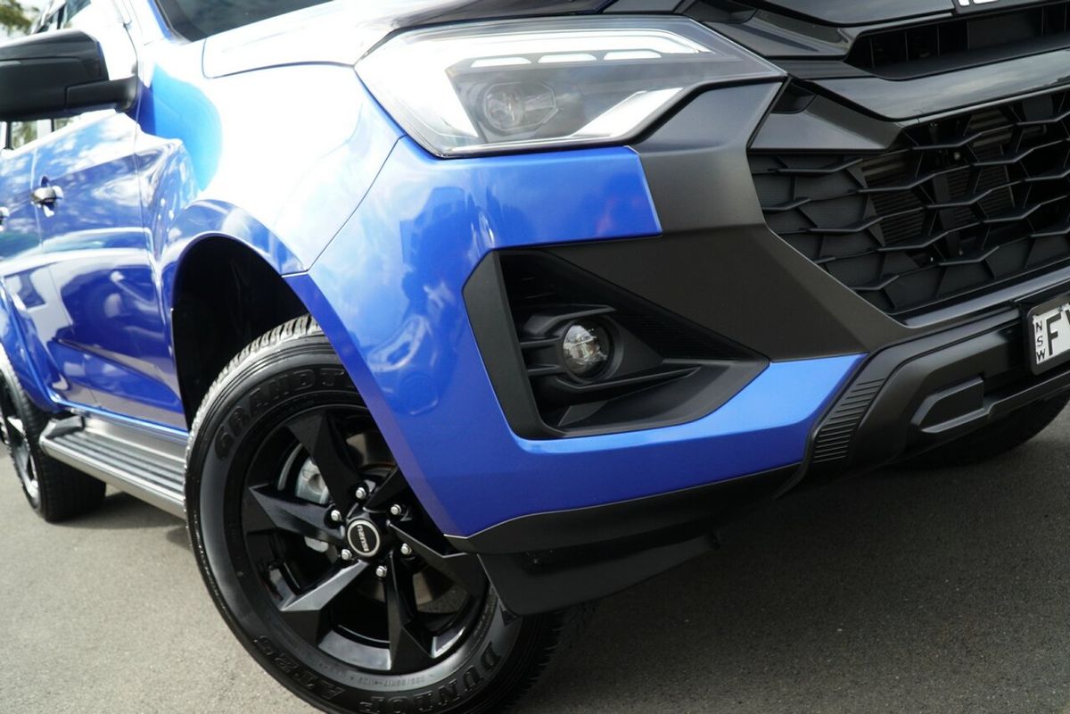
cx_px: 535
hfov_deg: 55.1
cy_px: 357
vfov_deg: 38.4
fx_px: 1025
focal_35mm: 34
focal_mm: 23
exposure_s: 1/250
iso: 800
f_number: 7.1
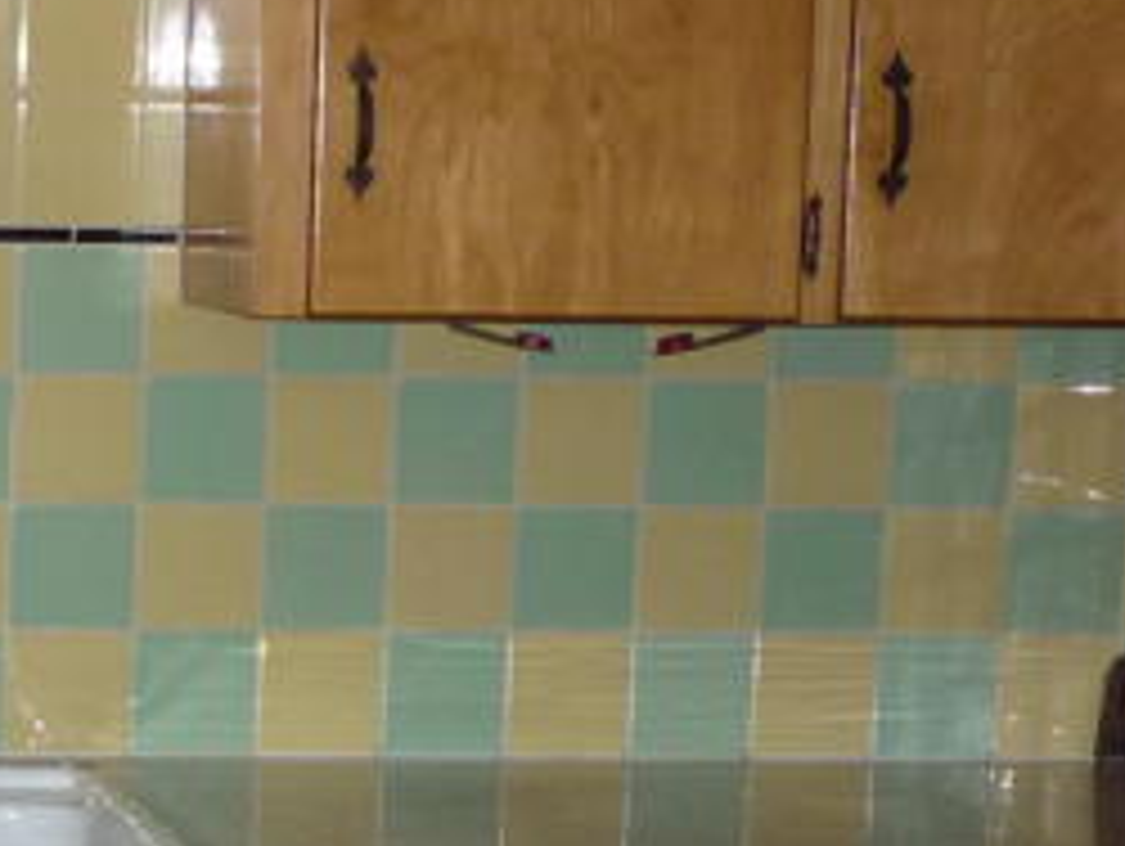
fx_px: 4262
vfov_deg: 11.2
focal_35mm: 131
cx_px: -459
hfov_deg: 14.2
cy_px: 936
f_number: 3.3
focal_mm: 5.2
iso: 160
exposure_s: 1/30
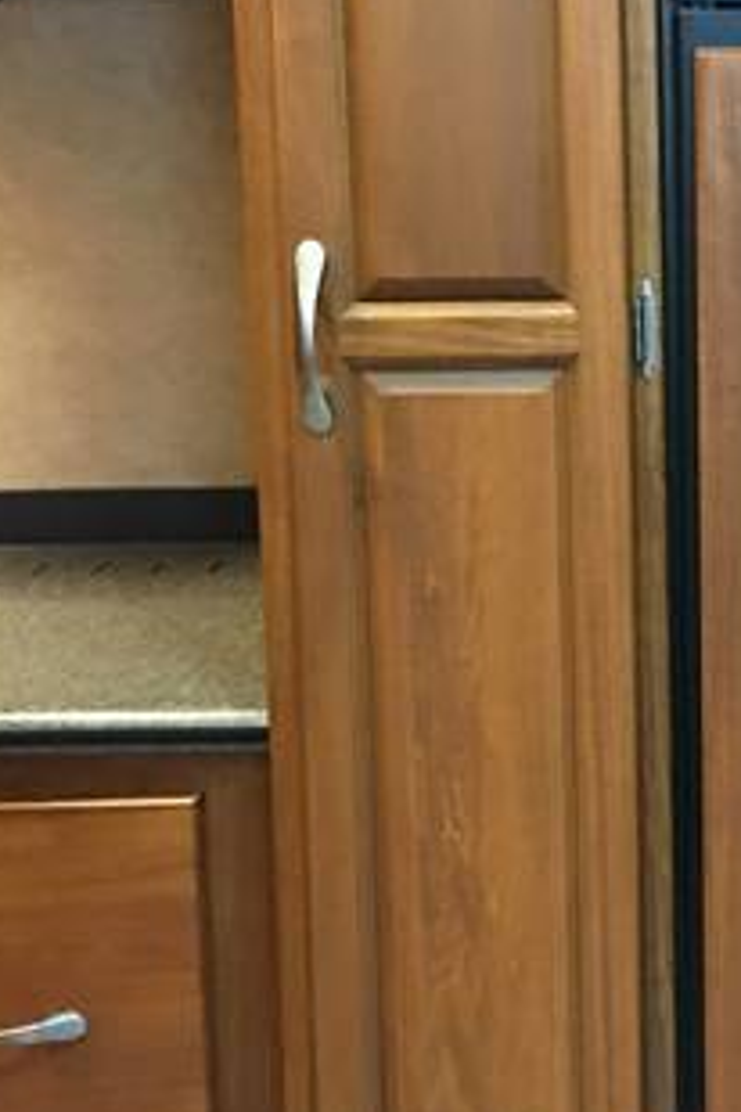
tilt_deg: -8.1
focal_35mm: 78
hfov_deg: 16.2
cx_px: 1054
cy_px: 356
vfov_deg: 25.8
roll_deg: -0.8
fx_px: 2408
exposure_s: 1/4
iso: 80
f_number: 2.2
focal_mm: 4.15
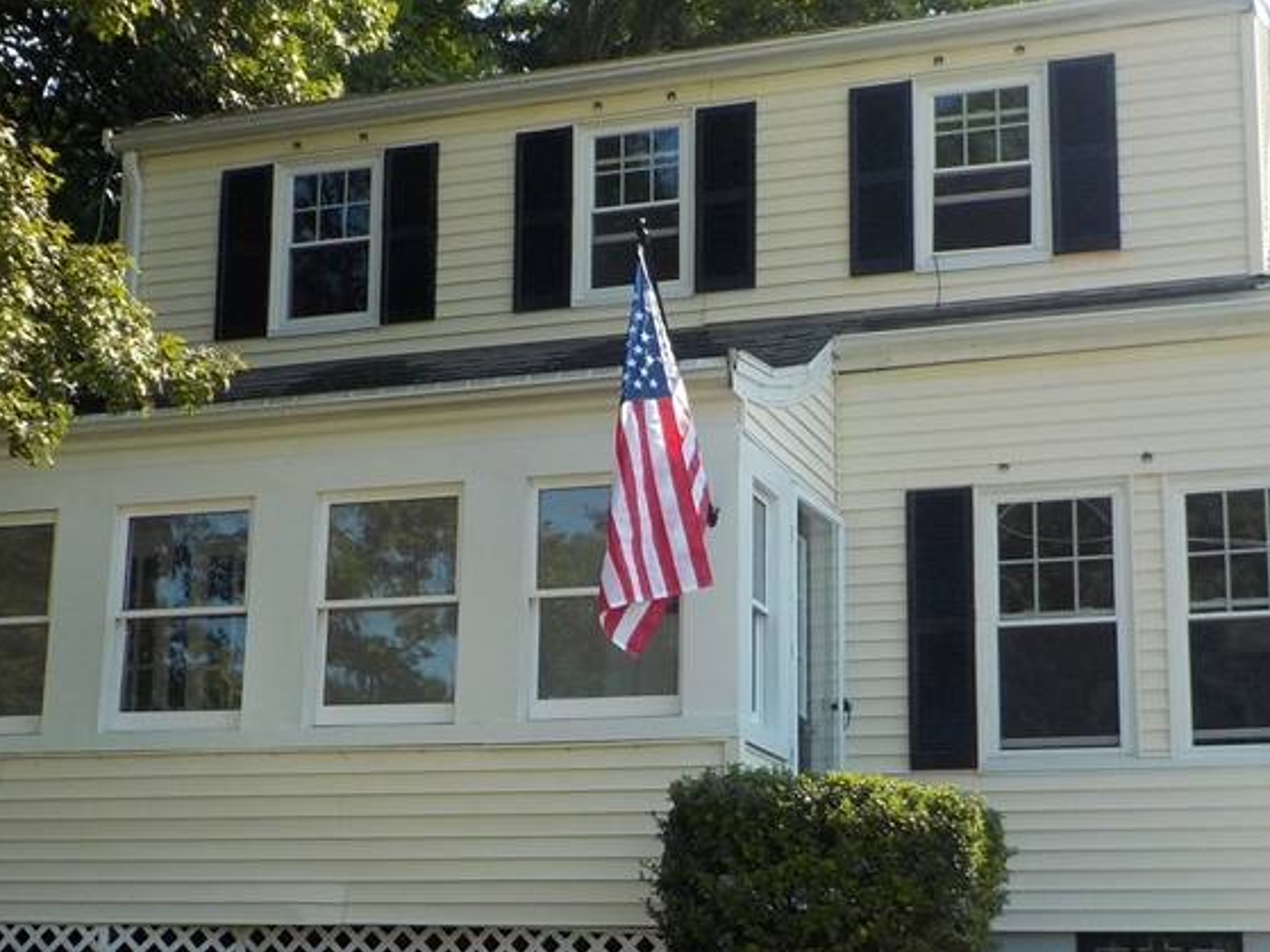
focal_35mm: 55
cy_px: 652
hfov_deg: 34.9
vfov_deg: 26.4
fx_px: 2017
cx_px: 643
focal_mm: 4.1
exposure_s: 1/500
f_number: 3.3
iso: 125
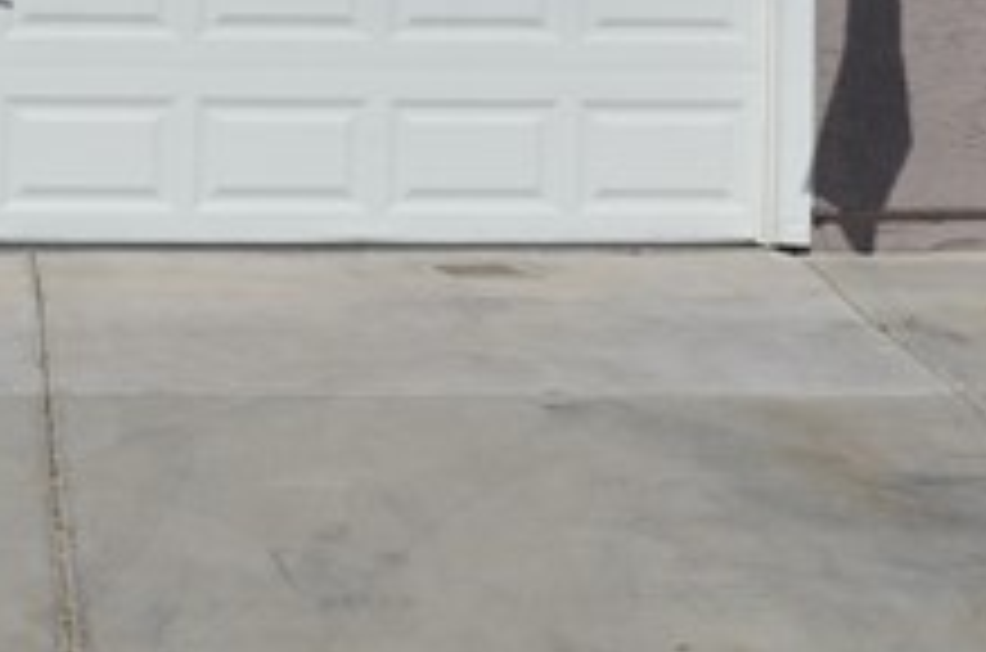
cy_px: -594
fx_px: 4892
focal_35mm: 179
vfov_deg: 7.4
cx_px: 660
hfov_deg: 11.5
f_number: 9
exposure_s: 1/320
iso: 100
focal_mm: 24
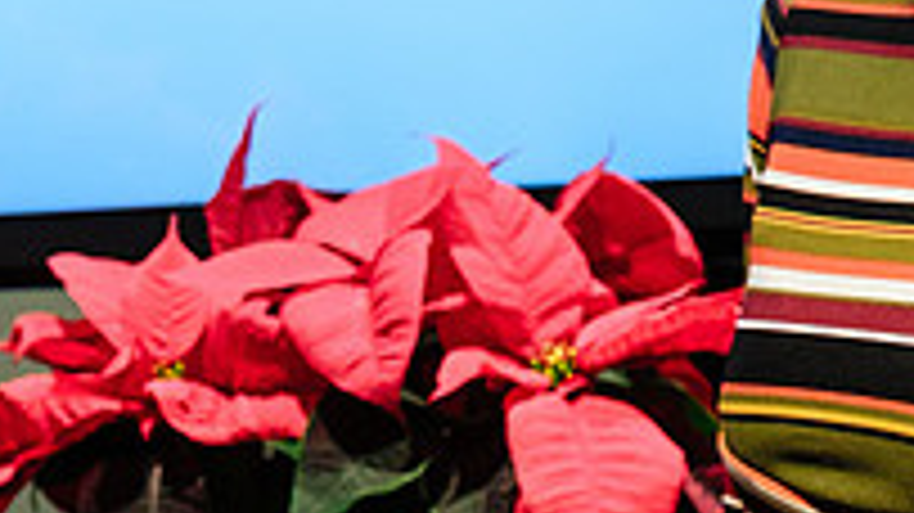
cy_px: -22
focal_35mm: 186
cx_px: 202
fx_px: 4506
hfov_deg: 11.5
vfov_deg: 6.5
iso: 640
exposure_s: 1/50
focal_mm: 36.5
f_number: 4
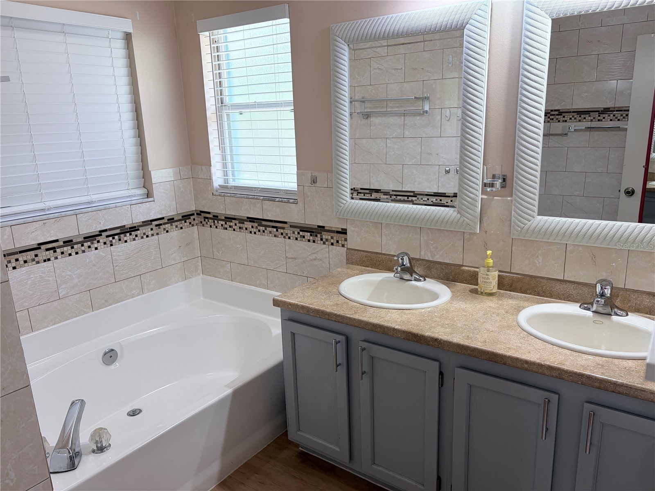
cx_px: 328
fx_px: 492
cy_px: 246
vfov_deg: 53.1
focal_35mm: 26
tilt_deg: -12.9
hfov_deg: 67.3
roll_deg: +2.6
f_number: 1.6
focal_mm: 5.96
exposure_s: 1/120
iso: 80
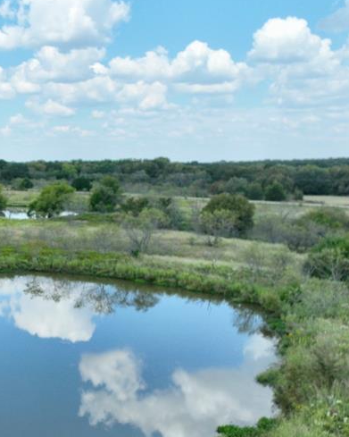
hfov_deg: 27.8
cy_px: 322
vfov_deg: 37.2
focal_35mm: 49
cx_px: -46
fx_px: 633
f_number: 2.8
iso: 220
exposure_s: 1/1600
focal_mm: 12.29
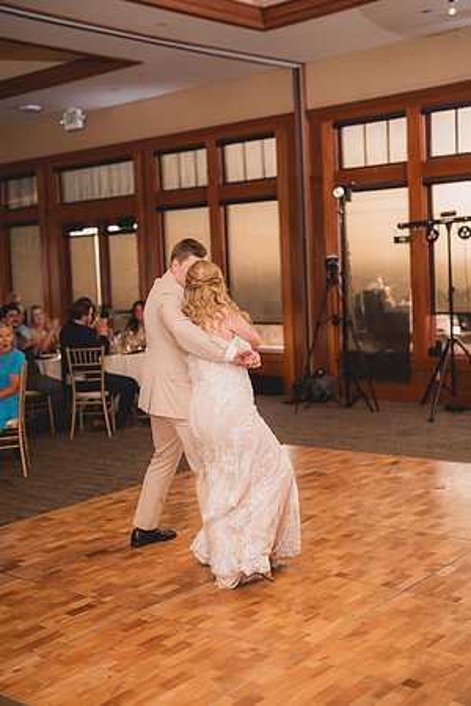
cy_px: 353
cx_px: 236
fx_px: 981
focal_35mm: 50
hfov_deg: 27.0
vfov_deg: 39.6
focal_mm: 50
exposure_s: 1/250
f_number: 1.8
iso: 125
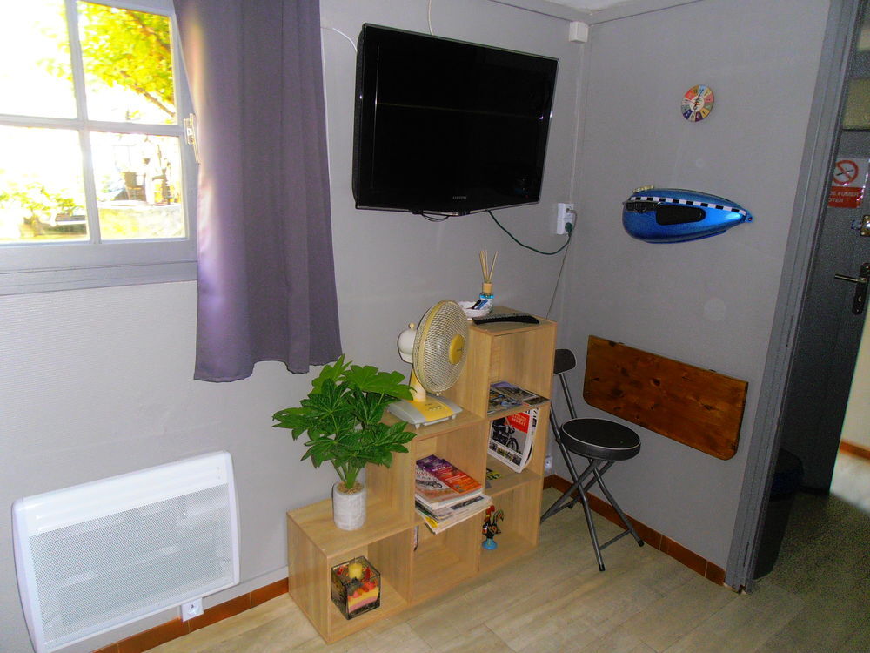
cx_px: 435
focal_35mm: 24
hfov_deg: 71.6
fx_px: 603
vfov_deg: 56.8
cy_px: 326
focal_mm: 4.2
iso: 125
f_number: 3
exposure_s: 1/30
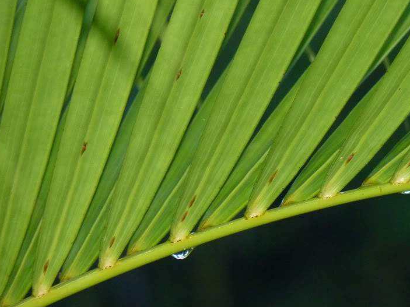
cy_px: 107
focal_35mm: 705
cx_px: 267
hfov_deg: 2.8
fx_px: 8349
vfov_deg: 2.1
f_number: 4.4
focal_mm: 86.1
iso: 320
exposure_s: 1/125
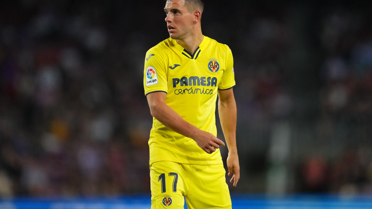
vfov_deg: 2.9
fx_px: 4143
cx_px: 186
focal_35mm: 420
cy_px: 99
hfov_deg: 5.1
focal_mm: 400
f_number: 2.8
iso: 2500
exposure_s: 1/2000
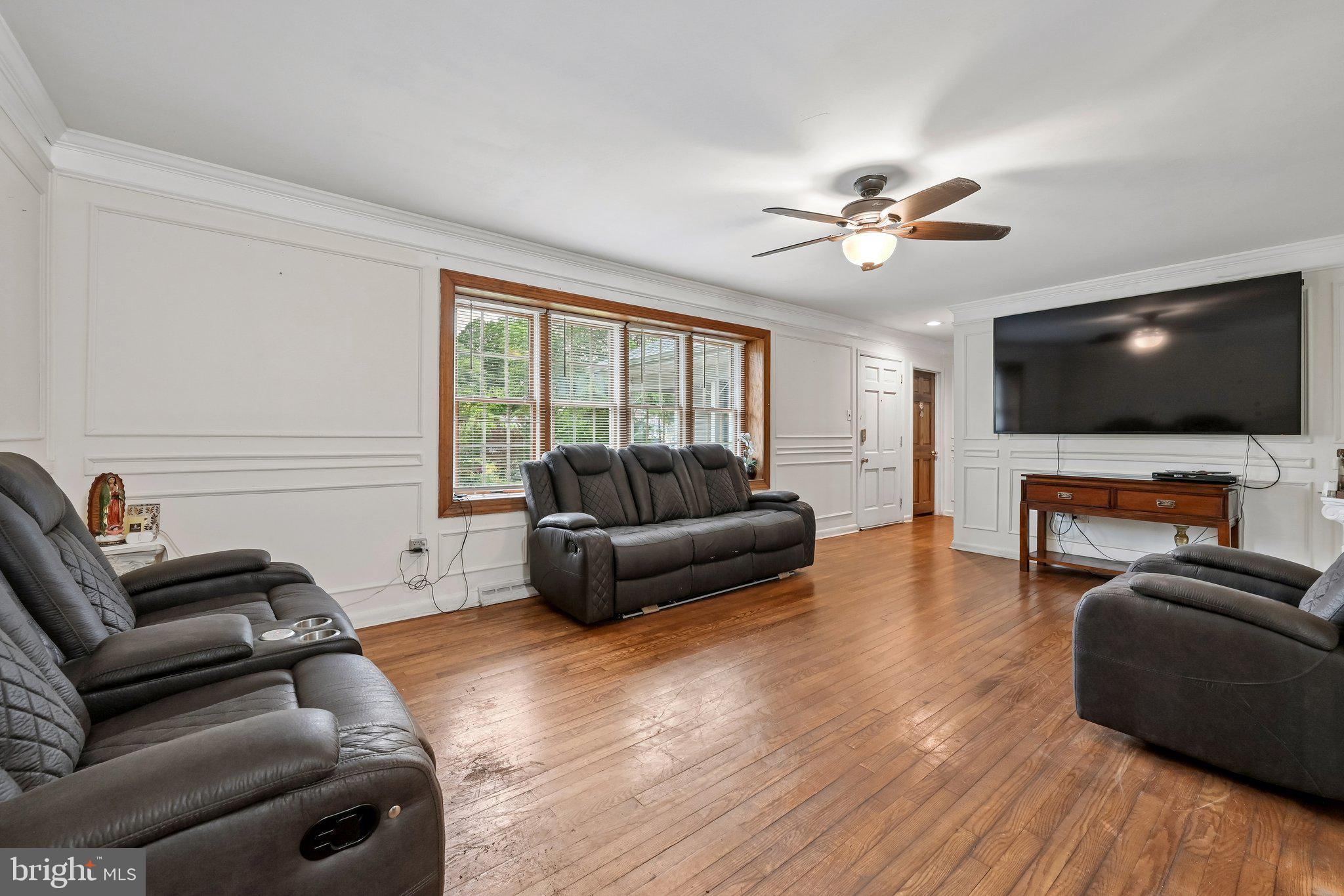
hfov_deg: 104.3
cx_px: 672
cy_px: 448
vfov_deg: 81.2
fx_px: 523
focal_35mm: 14
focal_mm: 14
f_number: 11
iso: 400
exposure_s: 1/5
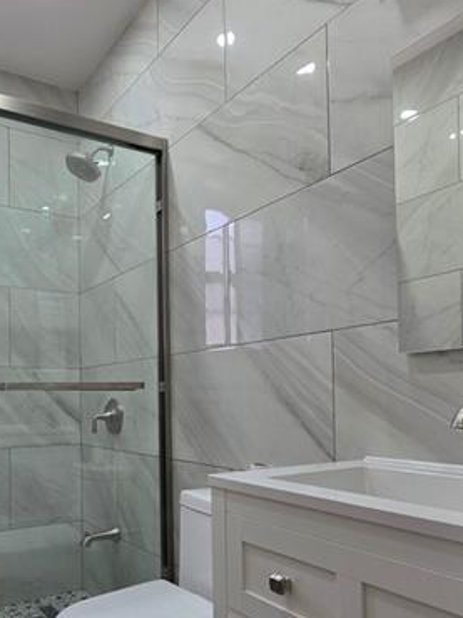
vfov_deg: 64.2
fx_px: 482
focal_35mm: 27
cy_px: 394
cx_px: 112
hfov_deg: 49.1
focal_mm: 2.2
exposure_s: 1/120
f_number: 1.9
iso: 100
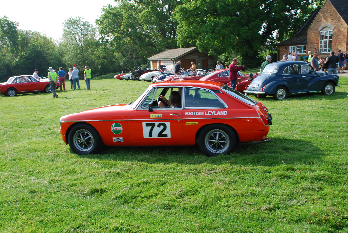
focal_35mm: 39
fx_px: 377
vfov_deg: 34.3
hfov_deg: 49.5
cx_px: 174
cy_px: 116
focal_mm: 26
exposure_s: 1/125
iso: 100
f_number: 5.6
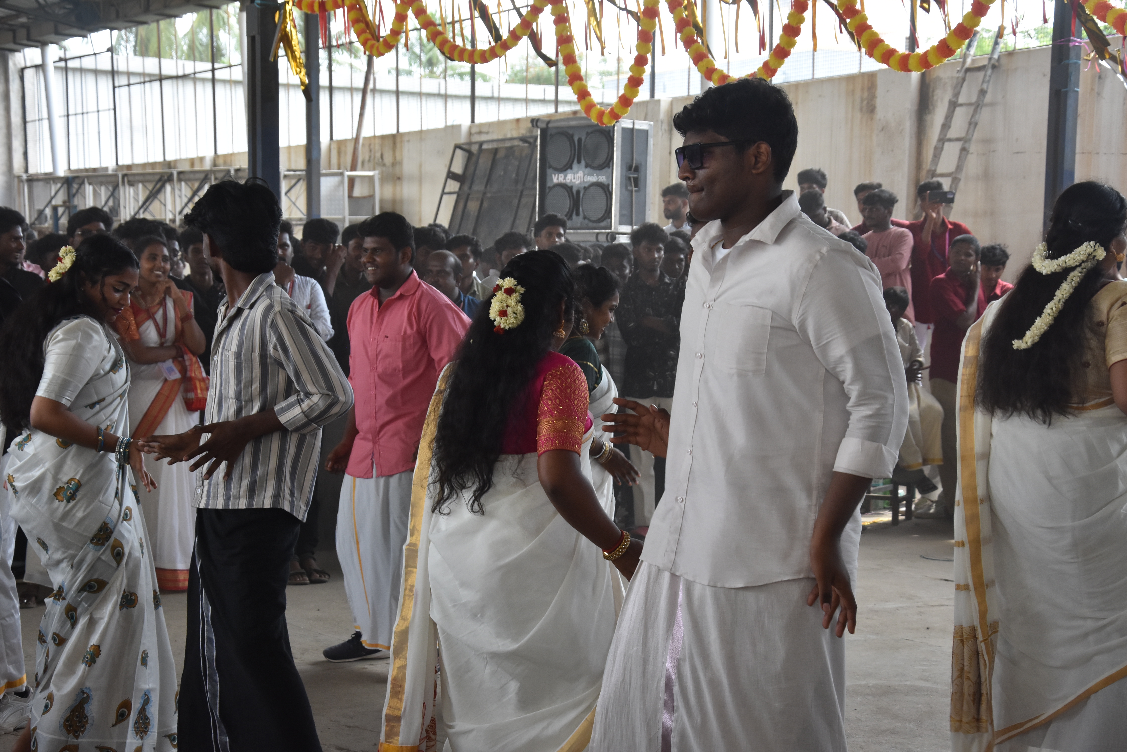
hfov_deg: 29.9
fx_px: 2114
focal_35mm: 68
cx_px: 564
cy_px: 376
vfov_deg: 20.2
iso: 800
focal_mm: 45
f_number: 8
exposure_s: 1/250
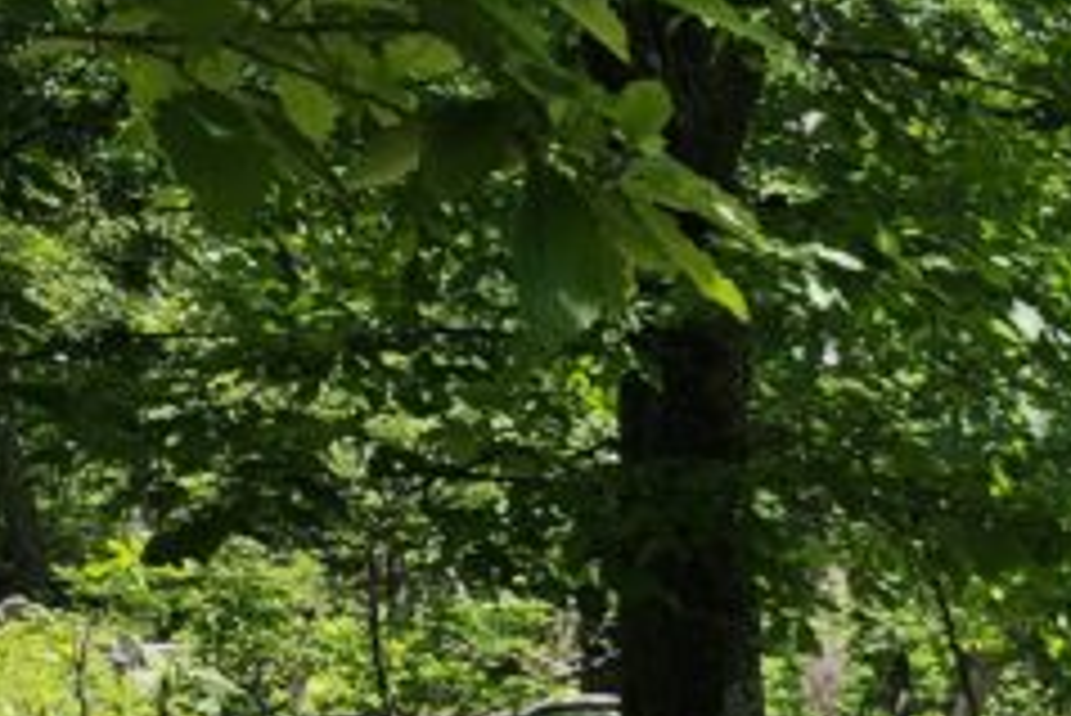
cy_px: 1000
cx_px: 2205
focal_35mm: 103
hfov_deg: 15.4
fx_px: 3066
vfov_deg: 12.8
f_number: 1.8
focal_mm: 5.4
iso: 25
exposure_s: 1/1076
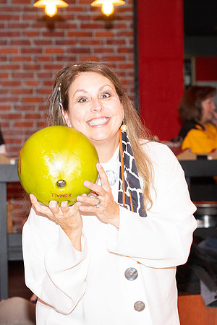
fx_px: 1207
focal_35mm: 134
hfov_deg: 10.3
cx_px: 133
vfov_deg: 15.4
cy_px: 162
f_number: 5.6
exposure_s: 1/100
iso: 2000
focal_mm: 89
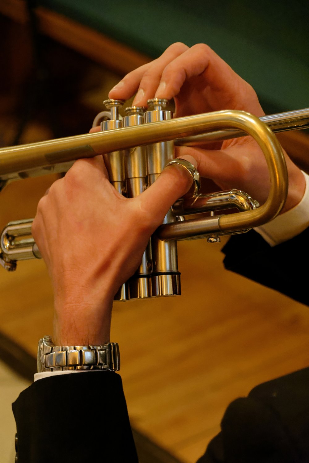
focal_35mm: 135
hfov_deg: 10.2
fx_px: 1738
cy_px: 232
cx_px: 154
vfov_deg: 15.2
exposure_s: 1/160
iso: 14400
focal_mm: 90
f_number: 5.3
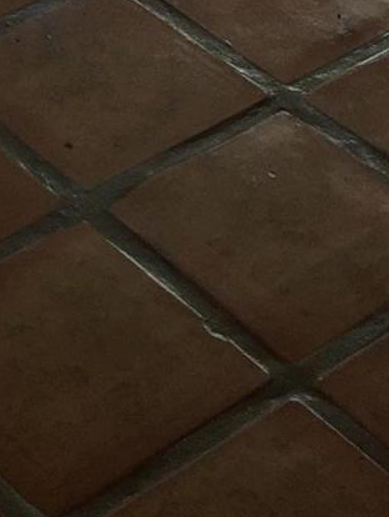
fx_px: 2096
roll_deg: -0.7
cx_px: -51
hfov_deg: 10.5
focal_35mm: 140
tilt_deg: -15.7
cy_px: -694
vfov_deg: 11.7
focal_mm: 4.15
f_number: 2.2
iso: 32
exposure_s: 1/399
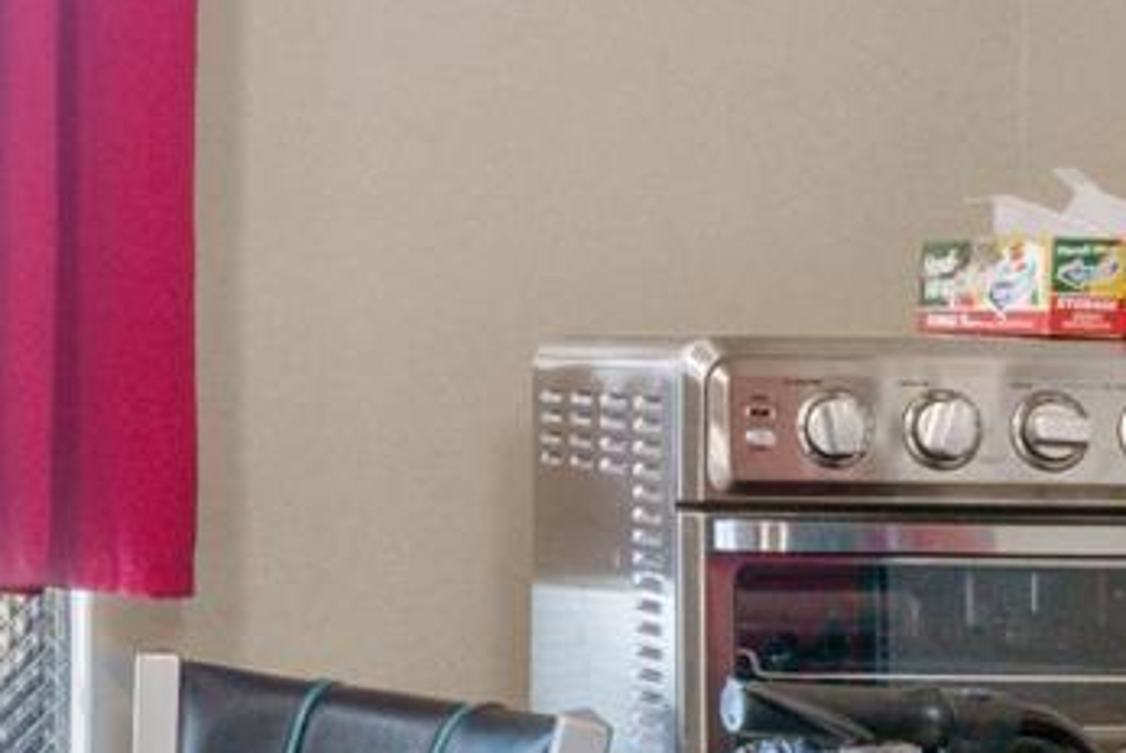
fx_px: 3381
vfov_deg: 12.7
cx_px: -597
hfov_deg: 17.0
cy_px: 278
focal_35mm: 108
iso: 400
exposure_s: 1/100
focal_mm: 10
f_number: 6.3
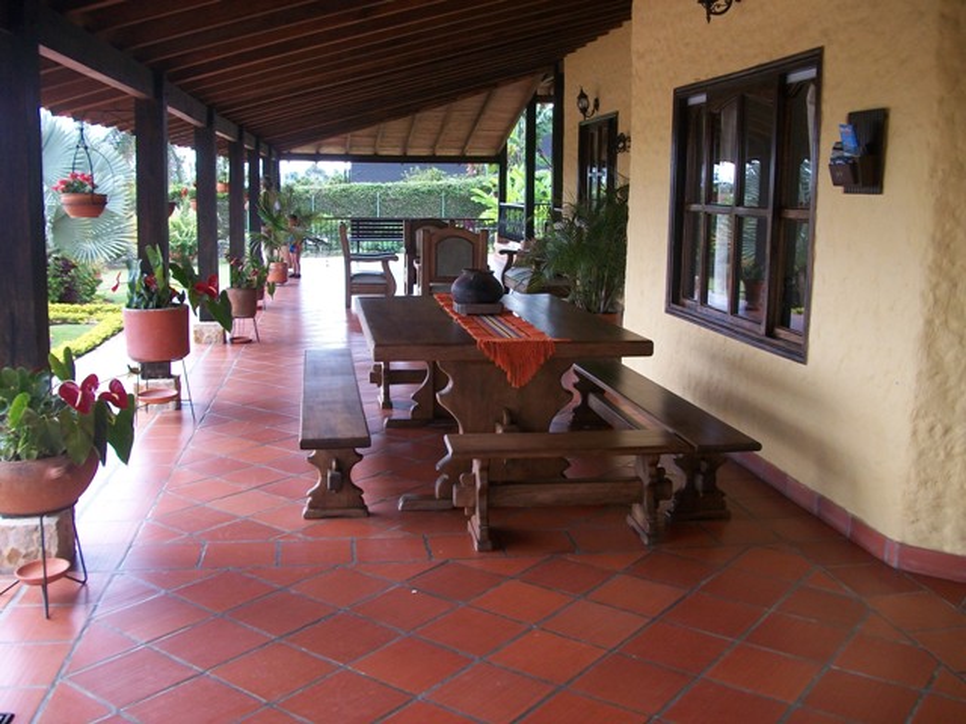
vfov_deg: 44.2
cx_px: 483
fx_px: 893
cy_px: 362
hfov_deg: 56.8
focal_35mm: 32
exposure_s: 1/125
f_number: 2.9
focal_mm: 5.7
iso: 80
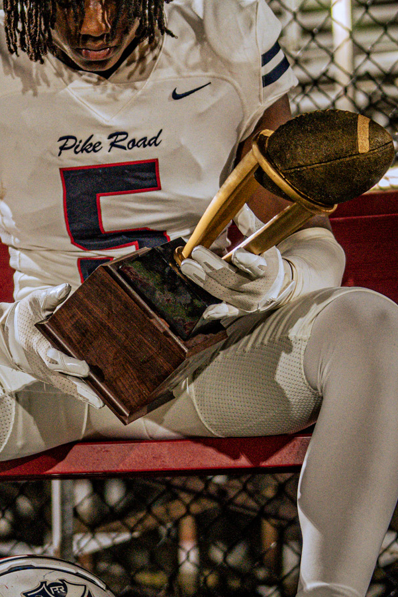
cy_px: 342
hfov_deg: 8.6
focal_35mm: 159
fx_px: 2638
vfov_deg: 12.9
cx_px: 36
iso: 2500
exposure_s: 1/160
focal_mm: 70
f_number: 2.8
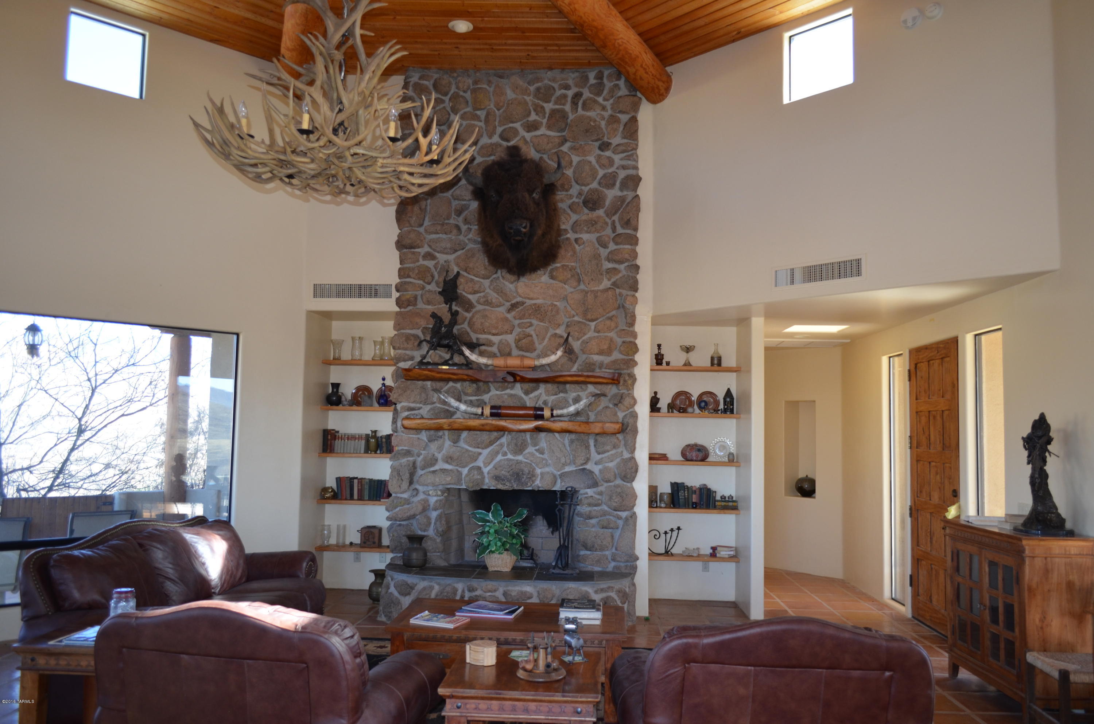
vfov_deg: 47.7
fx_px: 819
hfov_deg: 67.5
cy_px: 362
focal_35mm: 27
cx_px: 547
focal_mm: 18
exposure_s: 1/100
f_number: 3.5
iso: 400
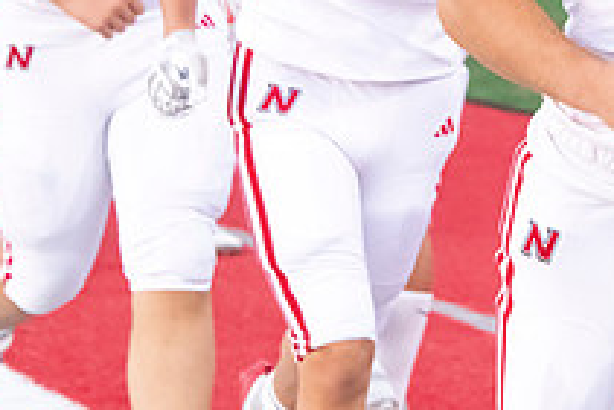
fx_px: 5871
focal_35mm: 344
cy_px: -74
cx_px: 614
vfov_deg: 4.0
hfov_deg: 6.0
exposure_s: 1/800
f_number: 7.1
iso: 10000
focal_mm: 125
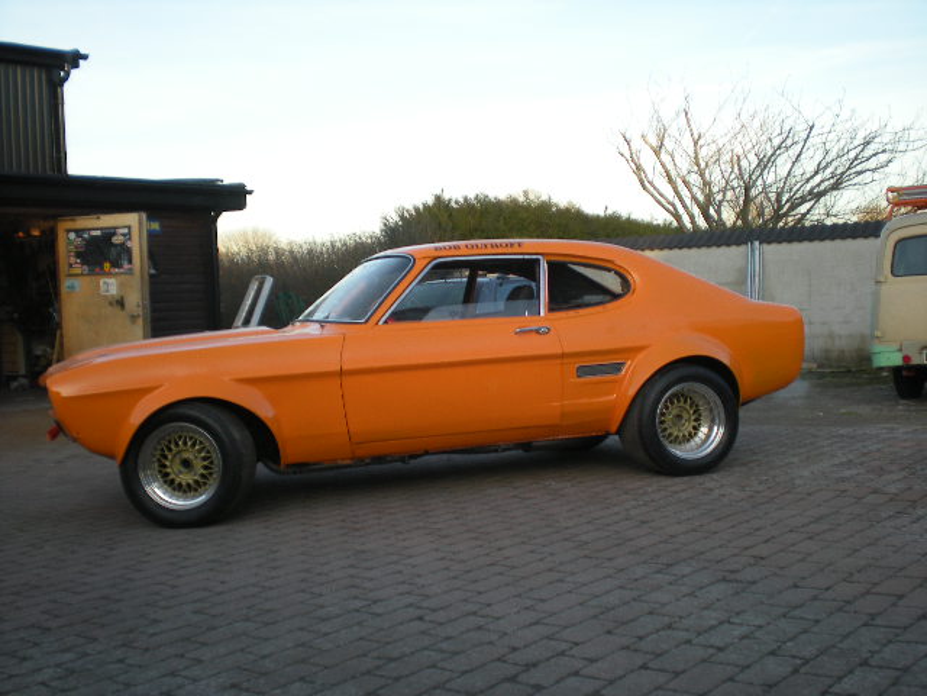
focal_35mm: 44
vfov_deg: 32.9
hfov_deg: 42.9
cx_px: 464
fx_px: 1178
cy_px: 348
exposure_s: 1/130
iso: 64
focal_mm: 7.4
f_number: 3.5
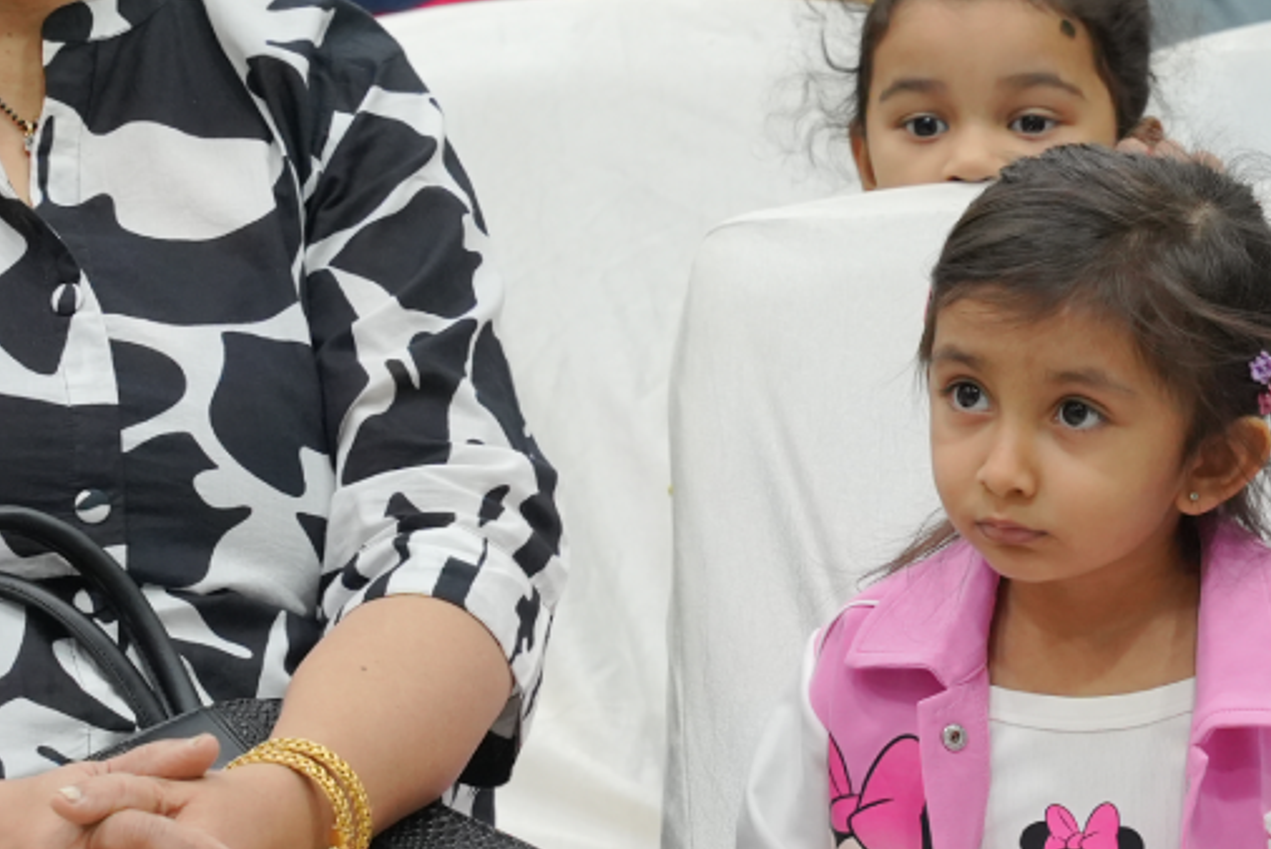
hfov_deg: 9.1
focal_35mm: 224
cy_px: 236
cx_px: 1246
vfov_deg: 6.1
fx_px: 7913
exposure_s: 1/100
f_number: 4
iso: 2000
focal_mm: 70
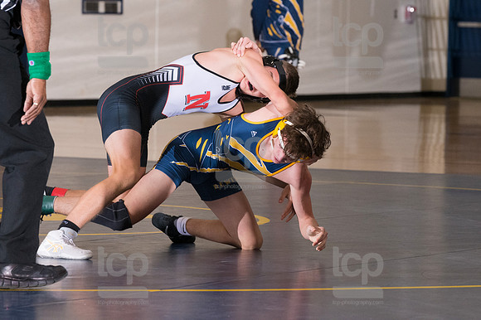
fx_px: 3298
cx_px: 240
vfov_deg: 5.6
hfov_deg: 8.3
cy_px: 160
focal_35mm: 247
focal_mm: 165
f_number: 5.6
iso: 2000
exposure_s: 1/250
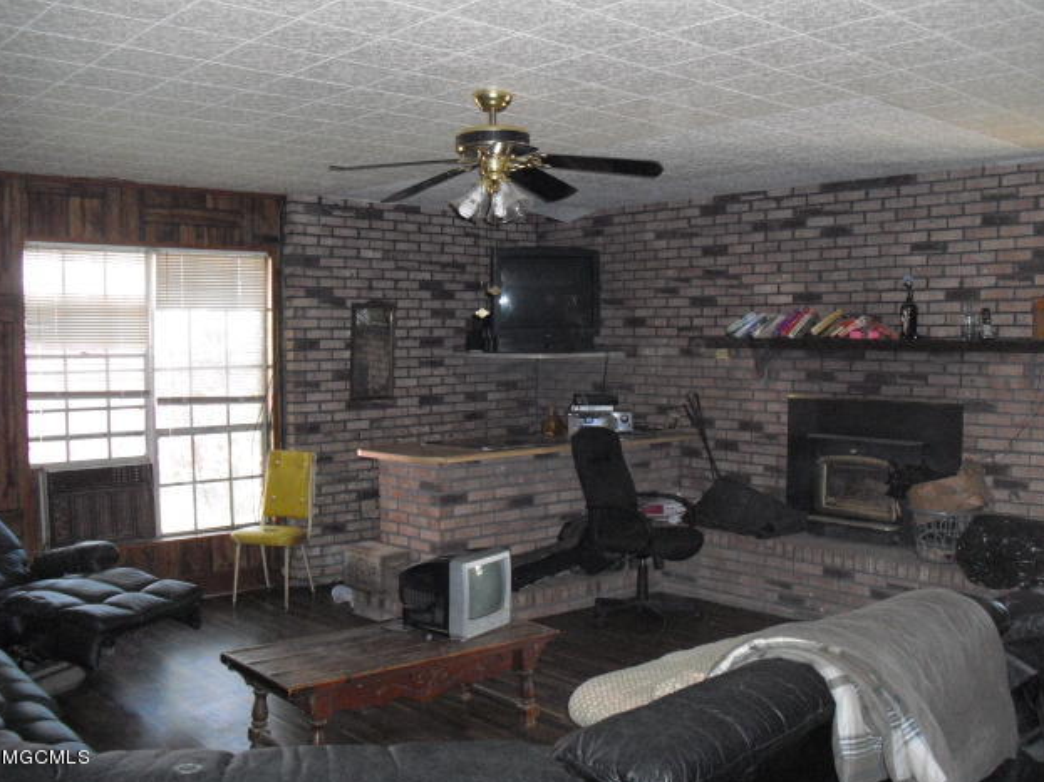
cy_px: 388
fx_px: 1116
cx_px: 528
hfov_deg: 50.1
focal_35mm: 37
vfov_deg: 38.7
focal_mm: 6.3
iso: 800
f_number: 3.1
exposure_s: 1/60
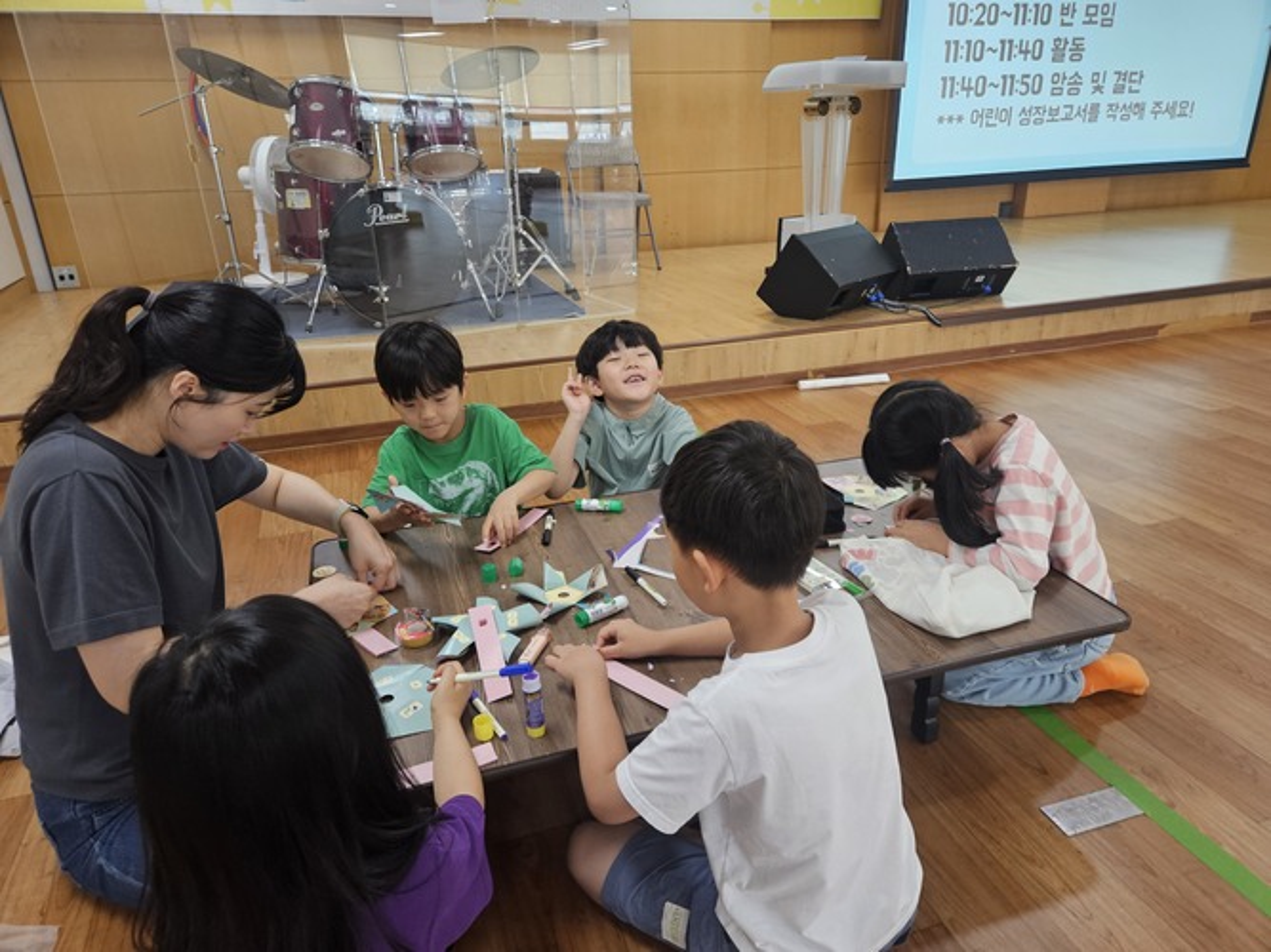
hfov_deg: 73.9
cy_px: 476
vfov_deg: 58.9
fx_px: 844
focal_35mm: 23
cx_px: 636
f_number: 1.8
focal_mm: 5.4
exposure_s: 1/120
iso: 250
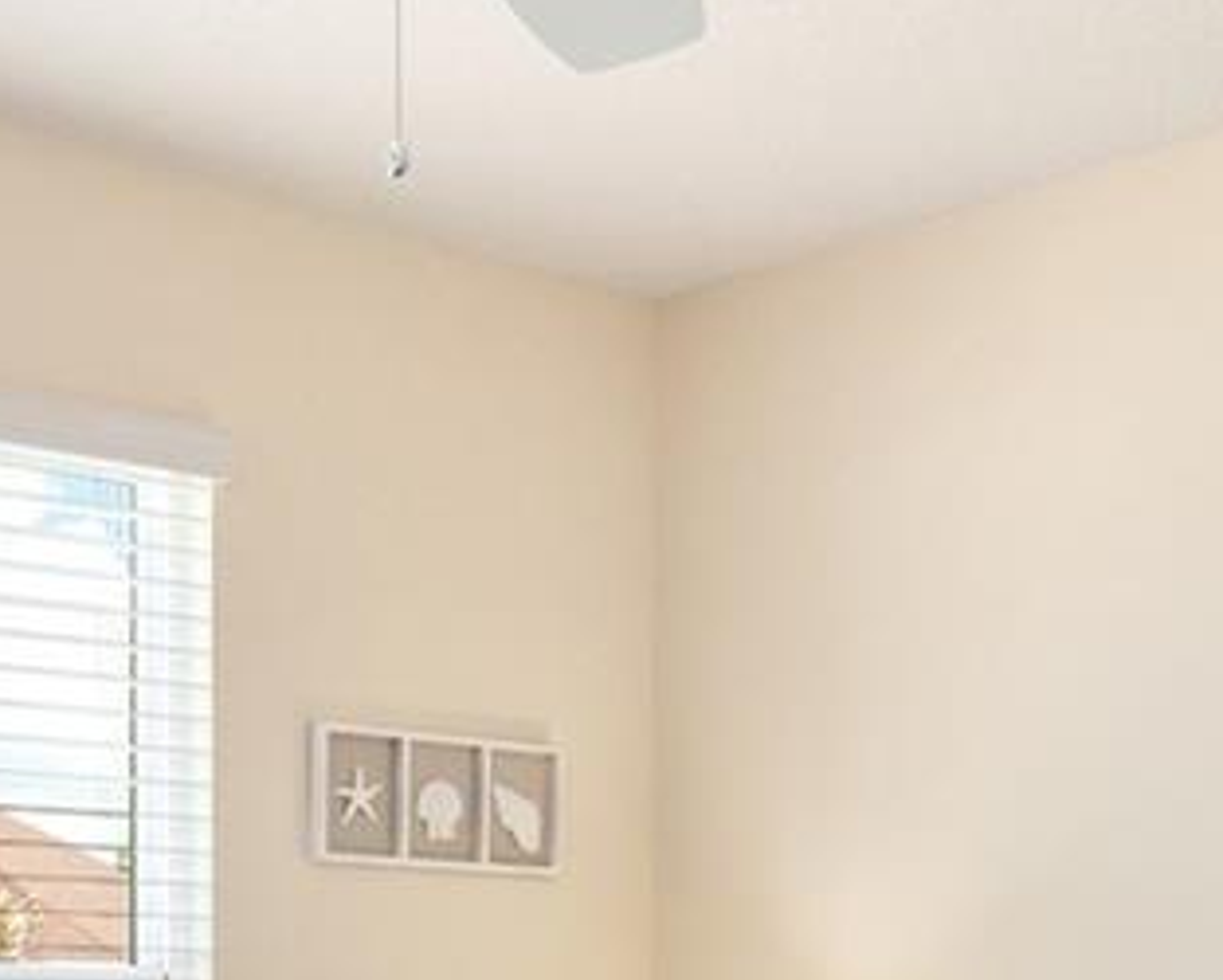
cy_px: 1039
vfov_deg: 19.2
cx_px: 733
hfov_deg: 24.7
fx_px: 2789
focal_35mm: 77
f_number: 7.1
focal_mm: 16
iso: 250
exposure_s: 1/30
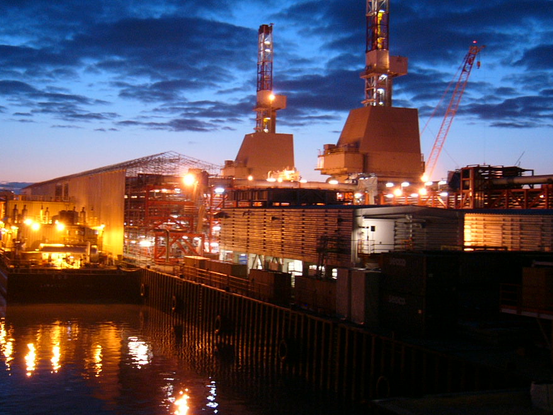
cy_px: 147
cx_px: 227
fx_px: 815
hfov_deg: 37.4
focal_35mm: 51
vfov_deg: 28.4
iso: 100
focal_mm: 5.8
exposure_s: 1/3.2
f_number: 2.8
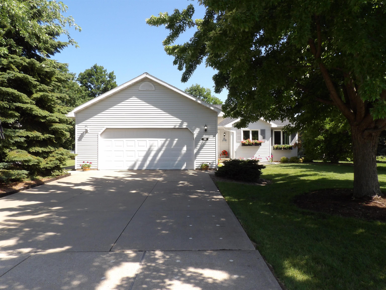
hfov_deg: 71.6
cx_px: 193
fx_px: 268
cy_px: 145
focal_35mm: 24
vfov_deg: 56.8
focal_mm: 4.3
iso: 100
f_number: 5.6
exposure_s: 1/164
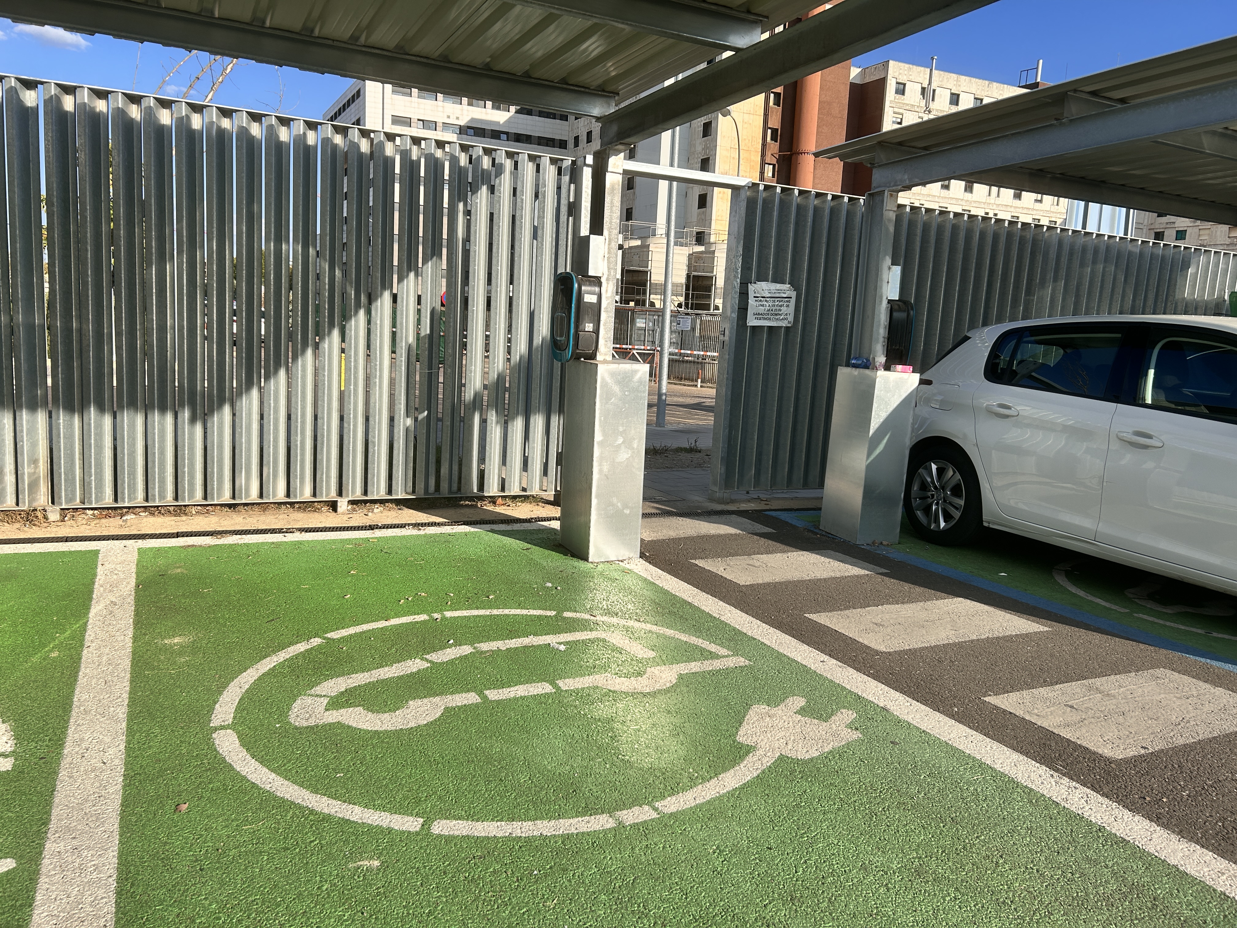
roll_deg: -2.7
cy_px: 464
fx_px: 929
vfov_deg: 53.1
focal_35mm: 26
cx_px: 618
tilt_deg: -8.4
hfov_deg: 67.3
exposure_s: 1/3356
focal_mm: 5.7
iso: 50
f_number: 1.5
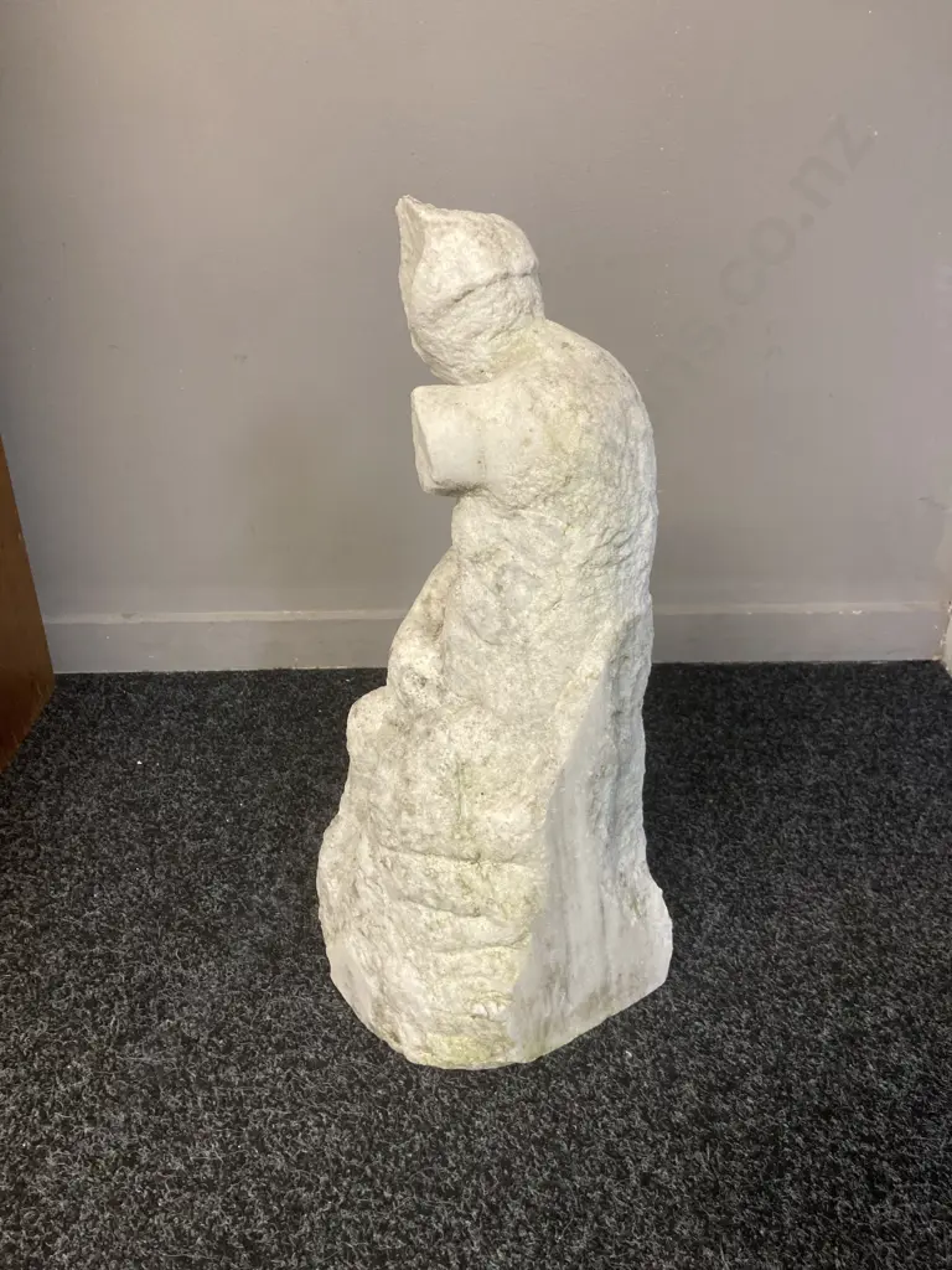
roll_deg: +1.2
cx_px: 476
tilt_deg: -27.0
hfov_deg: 49.7
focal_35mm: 28
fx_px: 1027
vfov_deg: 63.4
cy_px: 635
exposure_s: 1/50
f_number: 1.8
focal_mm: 3.99
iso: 200
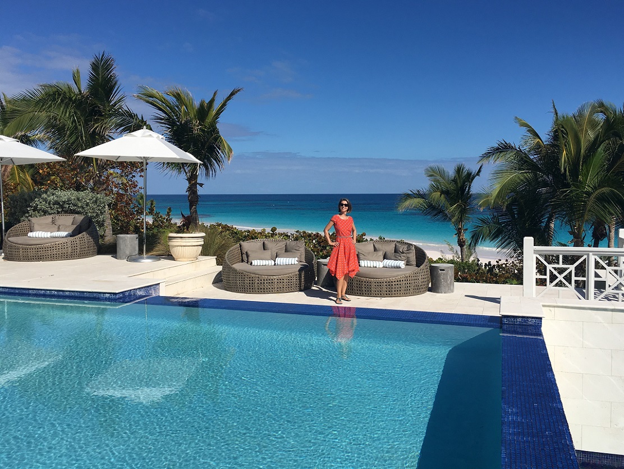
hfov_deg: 61.6
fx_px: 523
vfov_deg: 48.3
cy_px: 234
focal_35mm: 29
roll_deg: +0.1
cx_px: 312
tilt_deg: -1.8
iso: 25
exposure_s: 1/4274
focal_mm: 4.15
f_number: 2.2
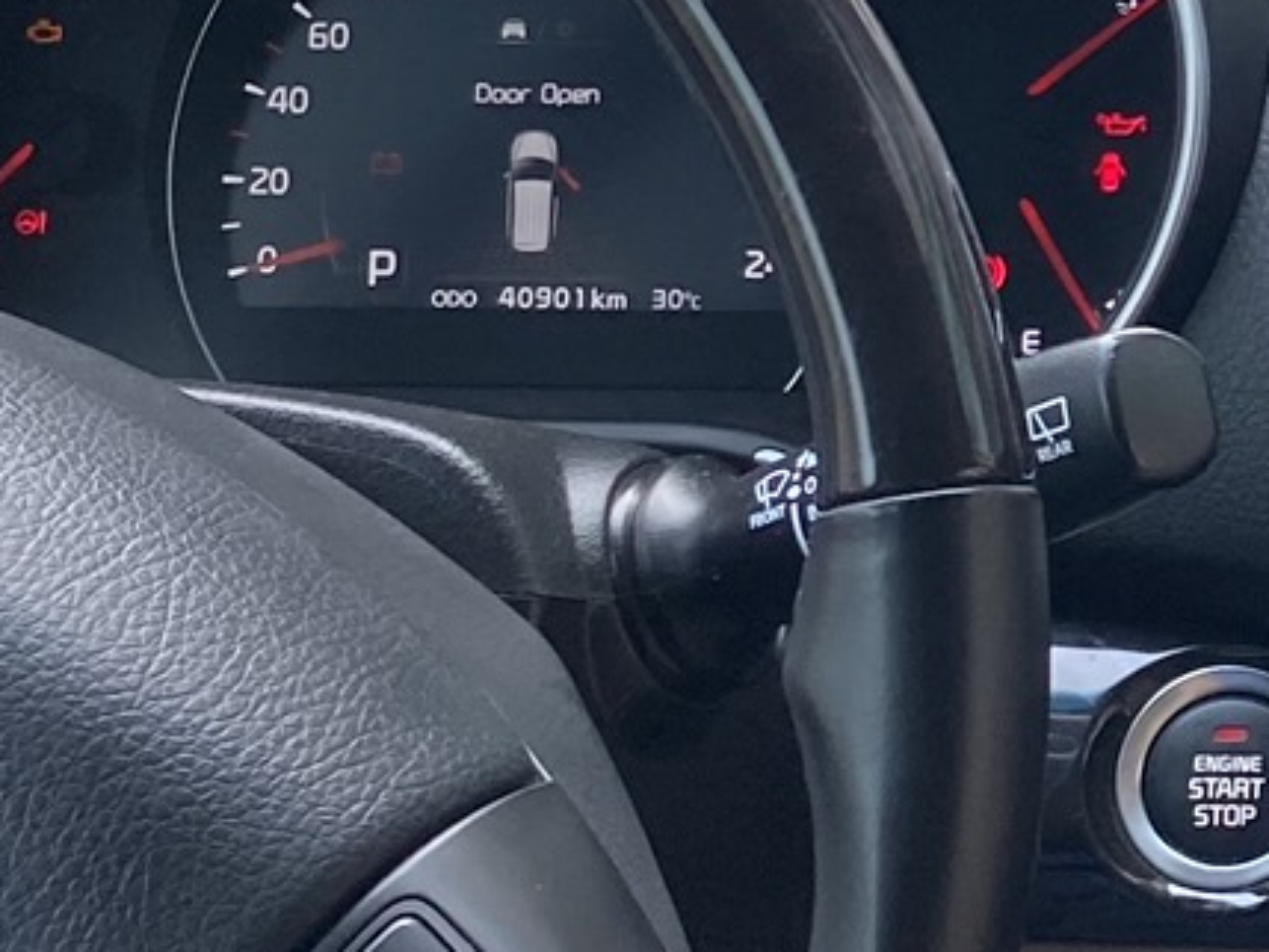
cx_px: 1964
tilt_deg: -18.6
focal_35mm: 124
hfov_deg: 14.7
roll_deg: +2.2
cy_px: 169
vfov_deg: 11.9
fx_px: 4547
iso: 64
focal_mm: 4.25
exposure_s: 1/122
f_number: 1.8
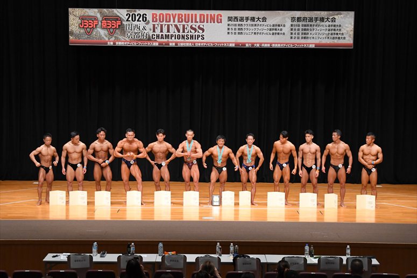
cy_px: 139
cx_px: 208
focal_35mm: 87
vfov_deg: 15.7
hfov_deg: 23.4
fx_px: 1007
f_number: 5.6
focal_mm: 58
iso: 4000
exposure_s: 1/400
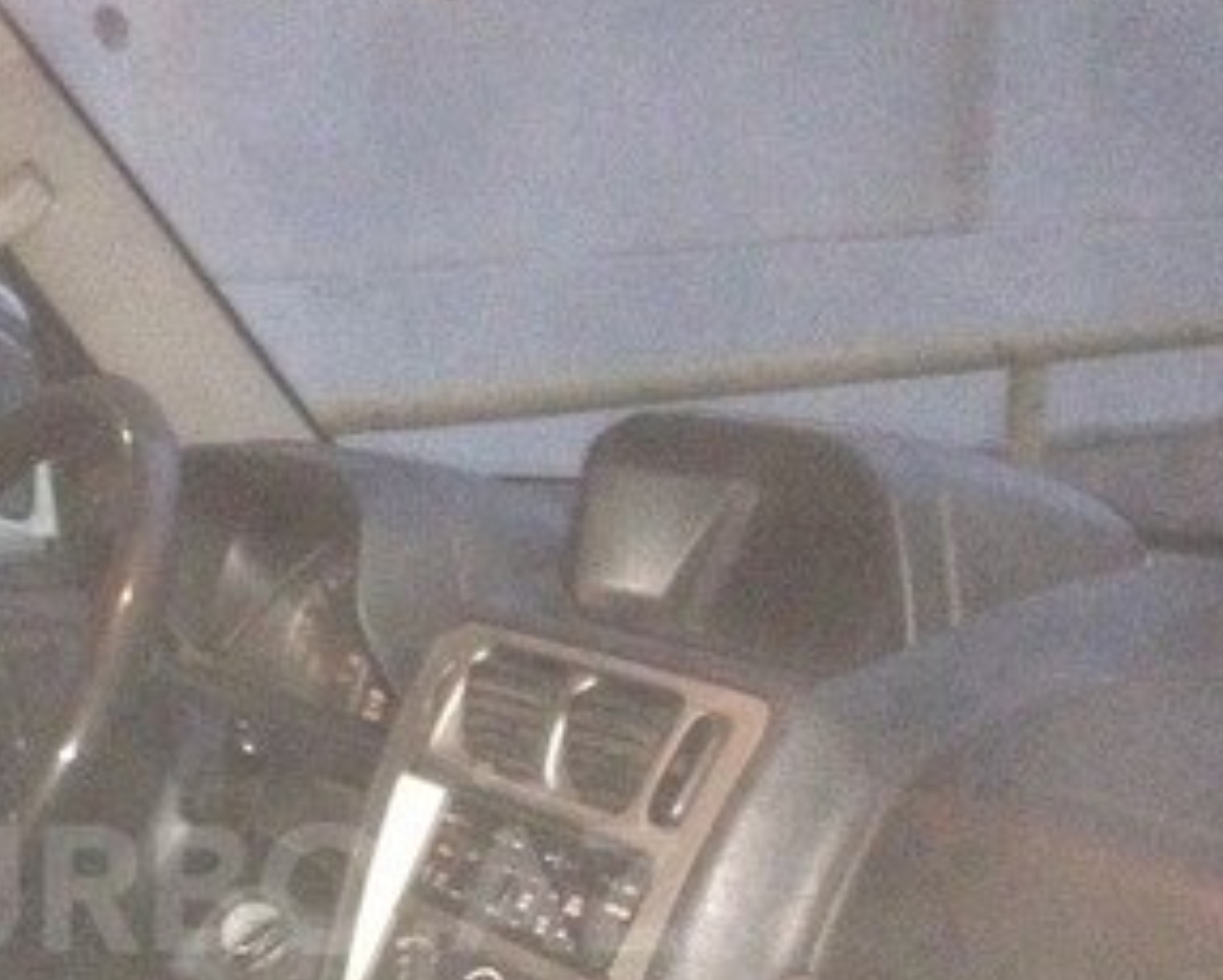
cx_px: 243
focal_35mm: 74
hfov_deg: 25.3
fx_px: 2680
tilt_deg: -15.1
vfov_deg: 20.3
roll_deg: -0.2
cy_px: 888
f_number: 2.4
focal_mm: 4.12
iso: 800
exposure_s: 1/16
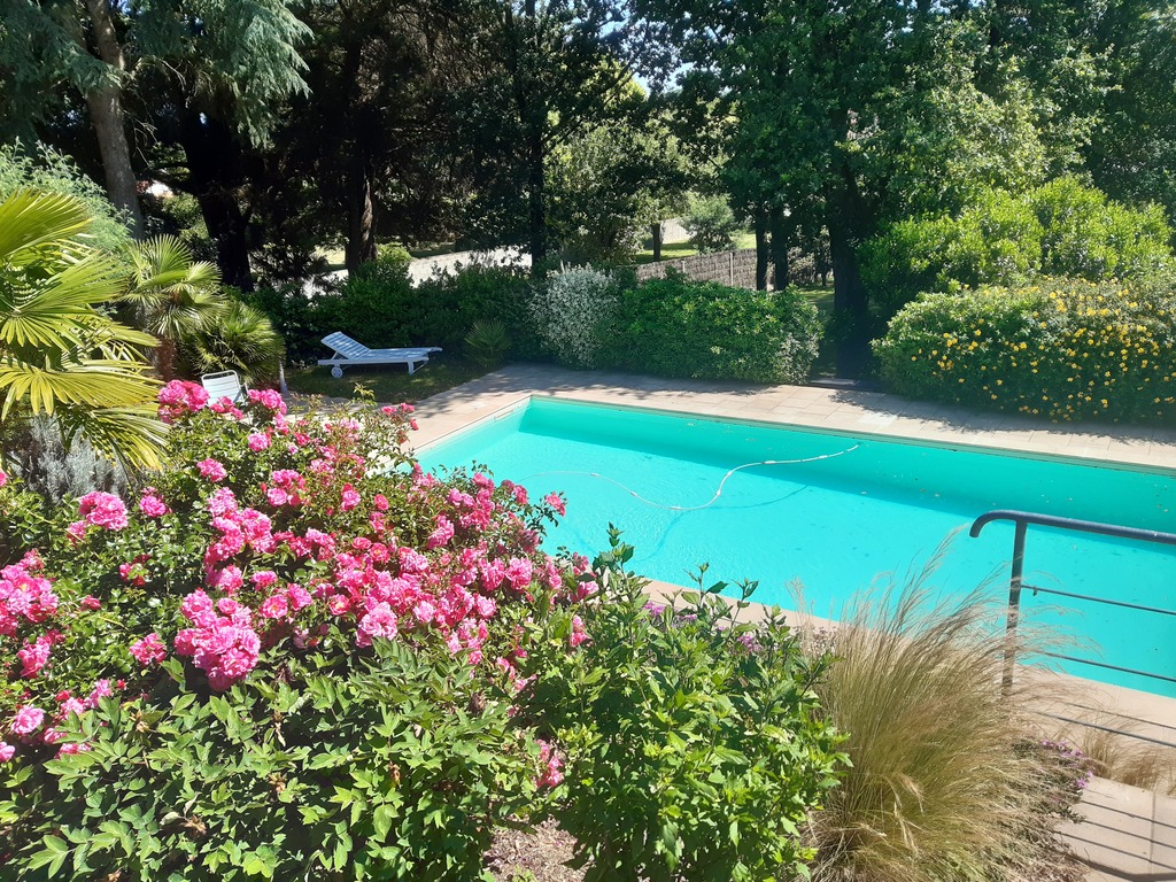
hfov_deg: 67.3
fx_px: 883
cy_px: 441
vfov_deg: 53.1
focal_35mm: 26
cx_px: 588
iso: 40
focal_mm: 3.92
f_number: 1.7
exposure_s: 1/1689
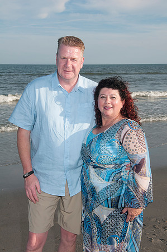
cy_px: 126
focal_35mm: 52
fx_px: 366
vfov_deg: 37.9
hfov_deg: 25.7
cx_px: 84
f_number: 11
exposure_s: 1/250
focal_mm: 35
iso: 100
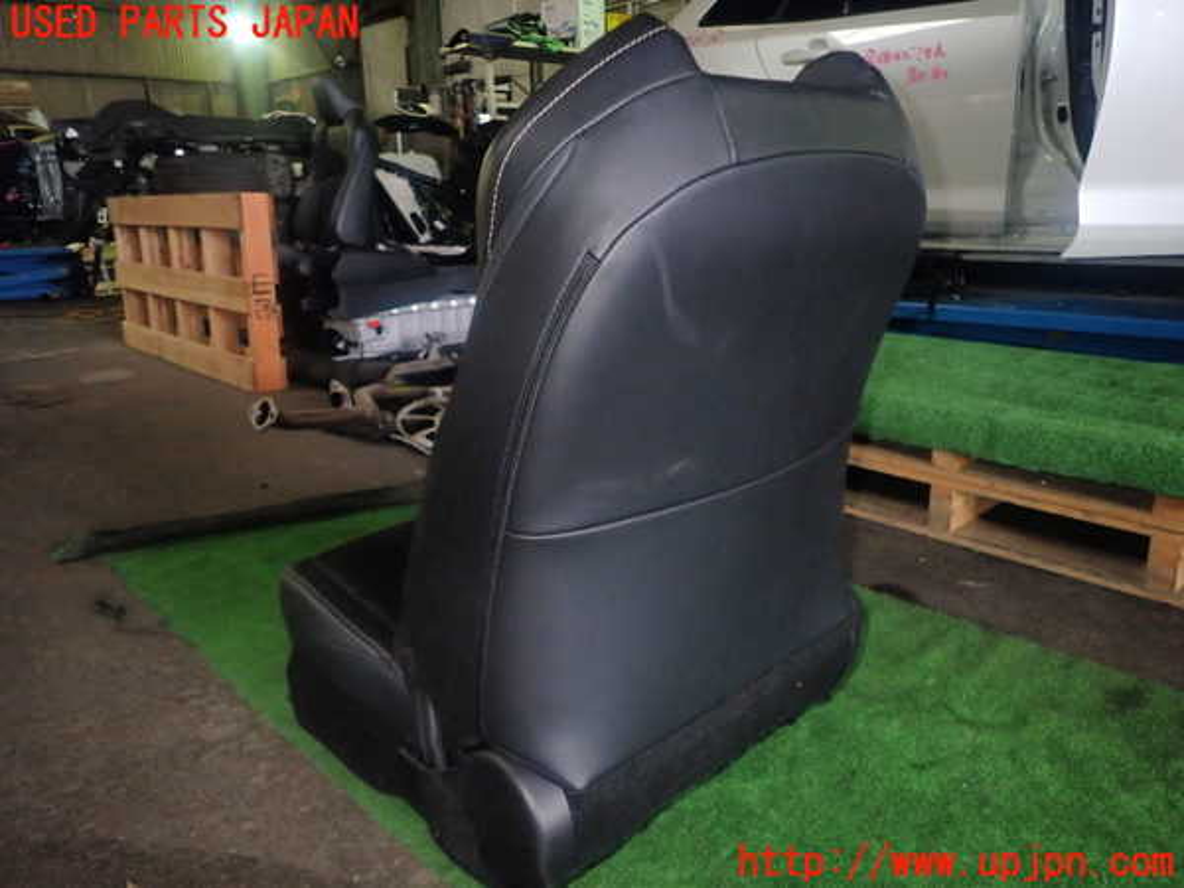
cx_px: 592
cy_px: 444
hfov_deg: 69.4
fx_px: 855
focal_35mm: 25
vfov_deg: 54.9
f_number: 5.6
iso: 400
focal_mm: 4.5
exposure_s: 1/30
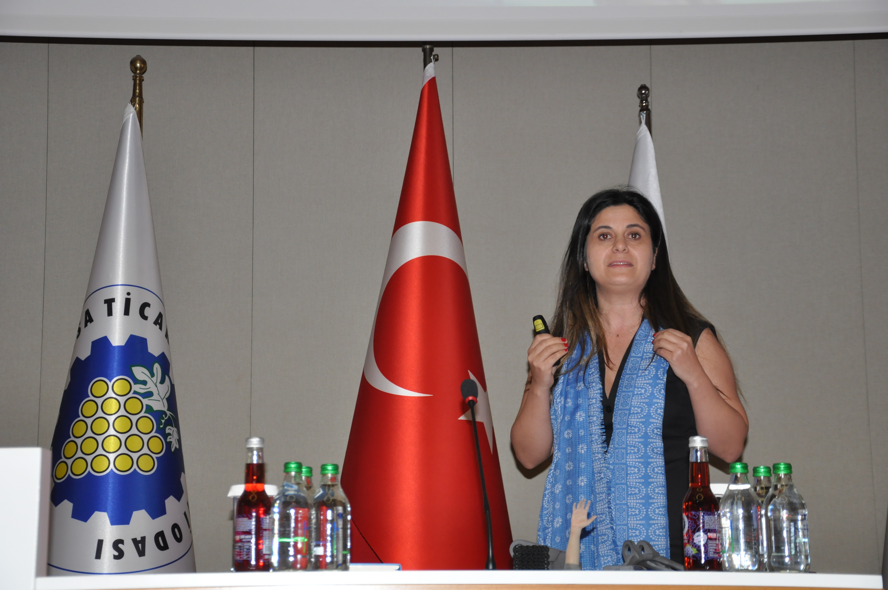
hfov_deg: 28.1
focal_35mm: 72
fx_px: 1774
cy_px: 295
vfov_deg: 18.9
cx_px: 444
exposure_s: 1/60
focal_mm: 48
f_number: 4.8
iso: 800
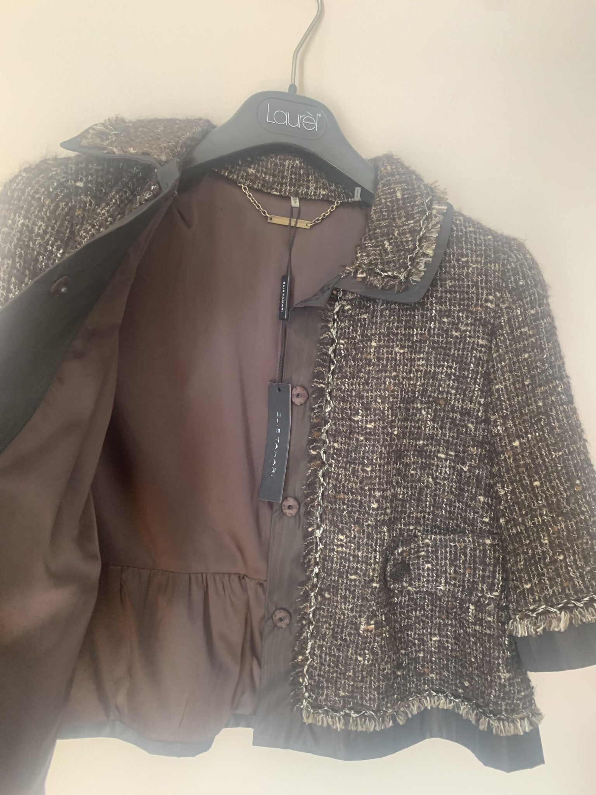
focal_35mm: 26
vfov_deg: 67.3
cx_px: 298
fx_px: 597
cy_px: 398
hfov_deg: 53.1
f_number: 1.8
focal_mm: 4.25
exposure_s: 1/60
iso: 160
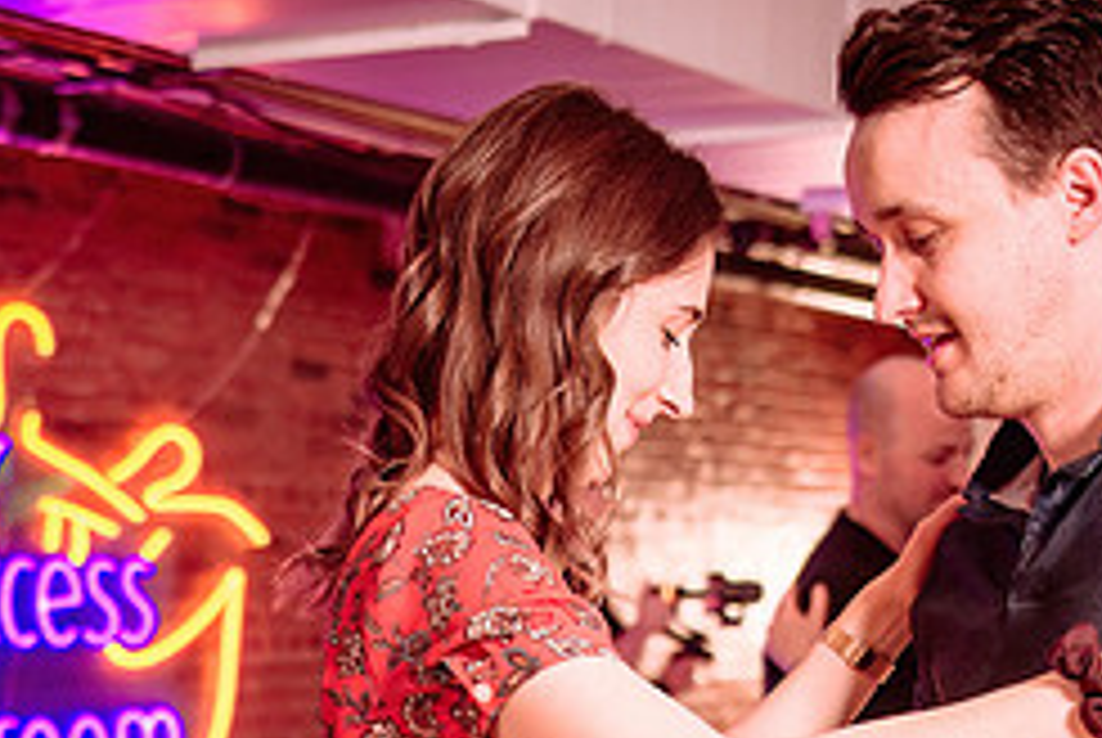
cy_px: 789
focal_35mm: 105
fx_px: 3218
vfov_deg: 12.9
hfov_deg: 19.4
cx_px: 360
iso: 500
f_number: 2.8
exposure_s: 1/100
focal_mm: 35
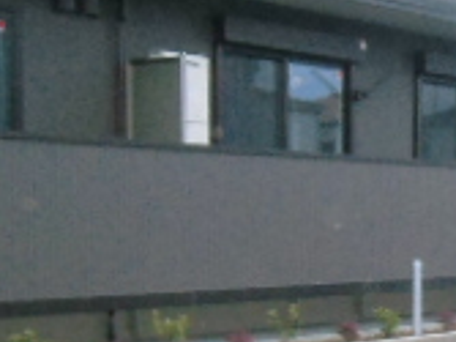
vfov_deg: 15.9
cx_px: 633
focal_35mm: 92
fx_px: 1211
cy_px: 290
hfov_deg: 19.3
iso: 400
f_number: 3
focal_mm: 4.24
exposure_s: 1/30
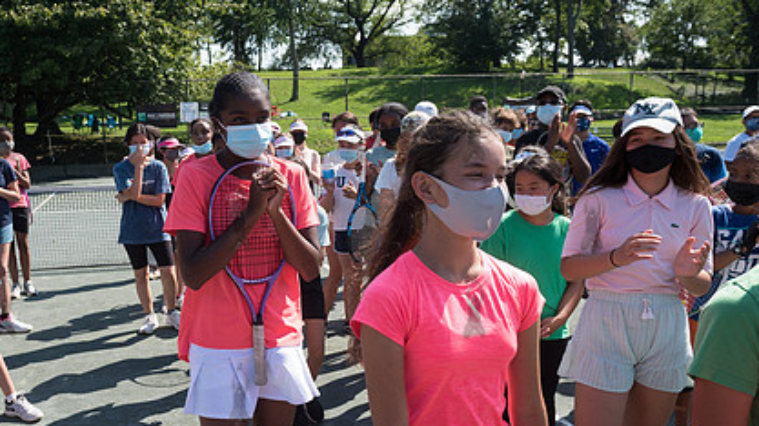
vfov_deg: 33.7
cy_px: 218
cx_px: 238
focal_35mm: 35
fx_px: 704
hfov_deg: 55.2
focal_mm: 24
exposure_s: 1/320
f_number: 5.6
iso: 125
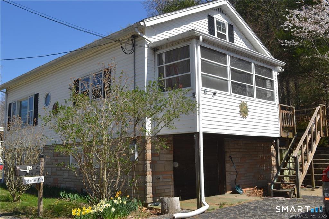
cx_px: 164
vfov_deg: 34.2
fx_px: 356
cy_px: 110
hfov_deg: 49.6
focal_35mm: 39
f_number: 9
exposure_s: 1/200
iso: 100
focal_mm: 26
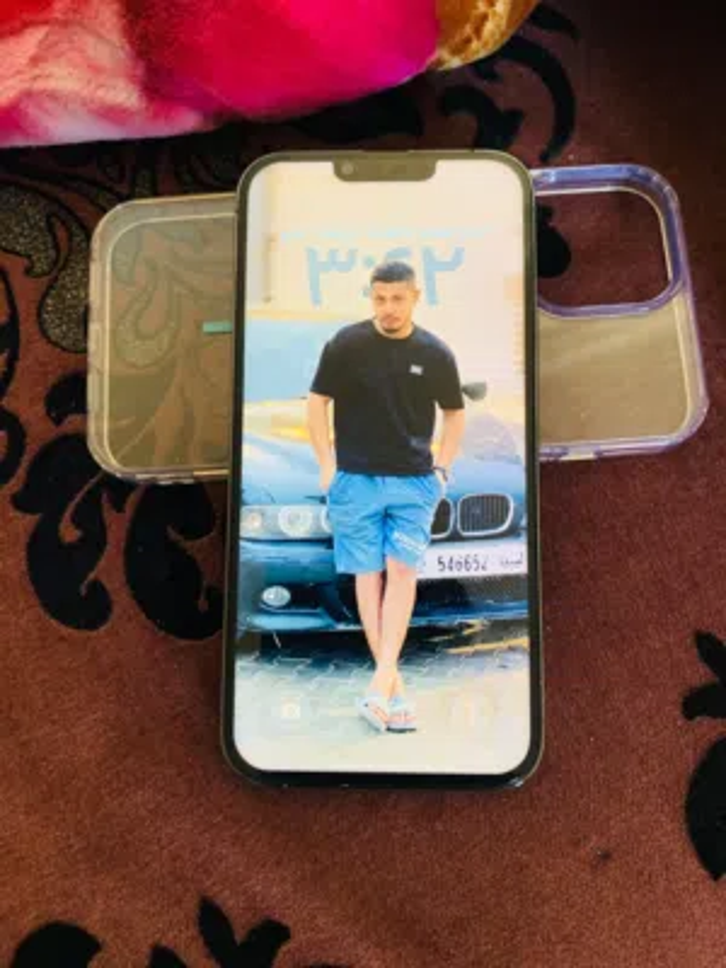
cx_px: 363
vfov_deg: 67.3
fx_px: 727
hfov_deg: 53.1
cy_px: 484
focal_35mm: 26
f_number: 1.8
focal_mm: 4.25
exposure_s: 1/60
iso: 160
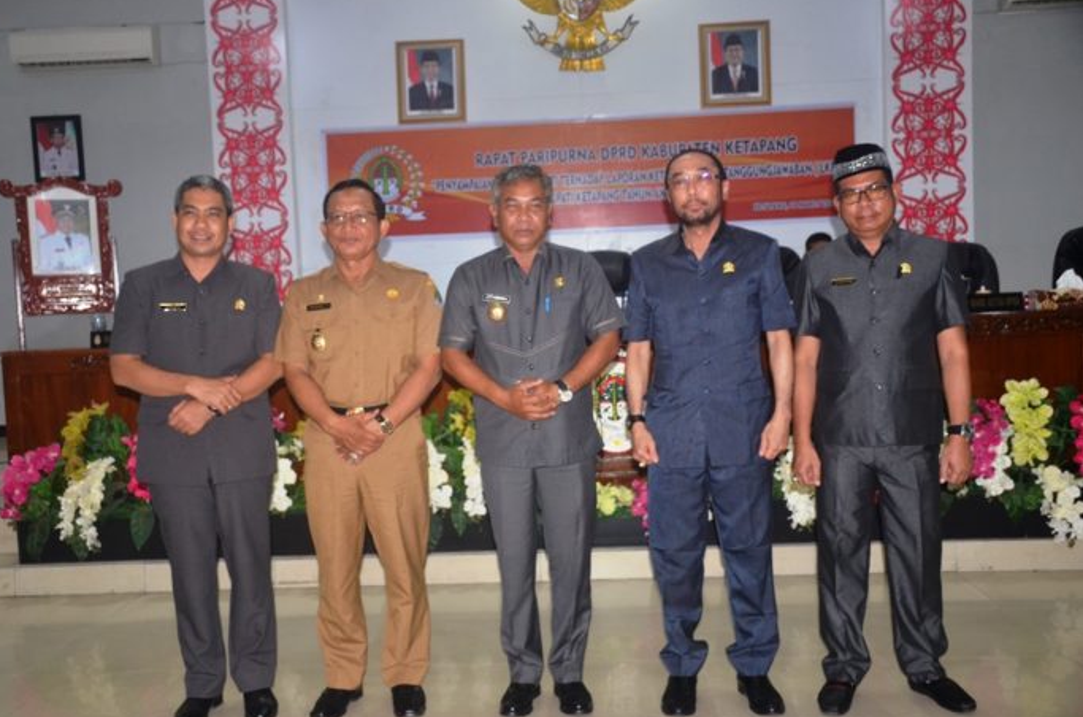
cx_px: 530
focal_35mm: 40
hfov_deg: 48.6
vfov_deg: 33.2
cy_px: 357
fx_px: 1201
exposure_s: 1/60
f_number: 3.8
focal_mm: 26
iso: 800
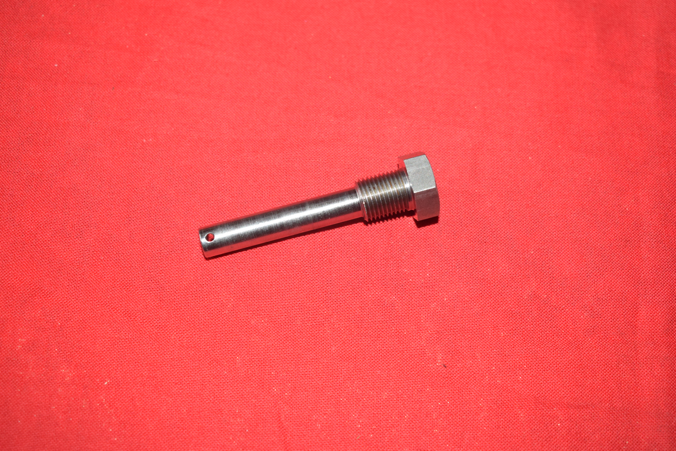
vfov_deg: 26.5
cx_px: 338
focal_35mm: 51
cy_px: 226
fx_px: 958
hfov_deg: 38.9
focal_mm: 34
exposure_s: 1/160
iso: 1000
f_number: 5.6
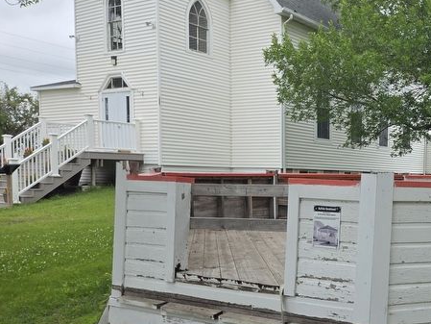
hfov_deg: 42.3
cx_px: 382
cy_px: 220
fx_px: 511
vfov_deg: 34.8
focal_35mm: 41
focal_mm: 5.4
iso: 25
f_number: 1.8
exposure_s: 1/876
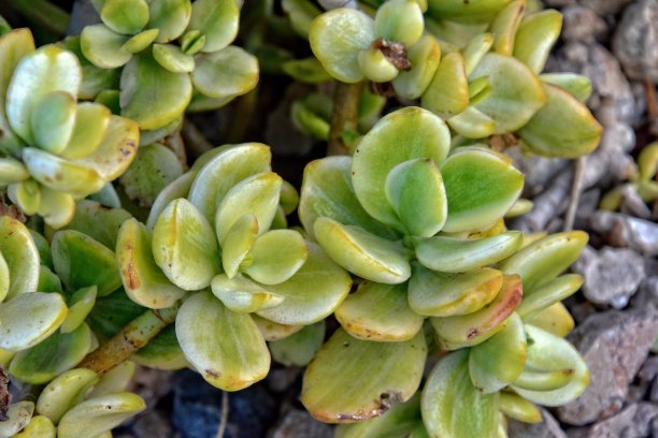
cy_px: 219
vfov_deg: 8.7
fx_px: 2879
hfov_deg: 13.0
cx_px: 329
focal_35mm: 158
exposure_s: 1/250
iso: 400
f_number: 10
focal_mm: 105
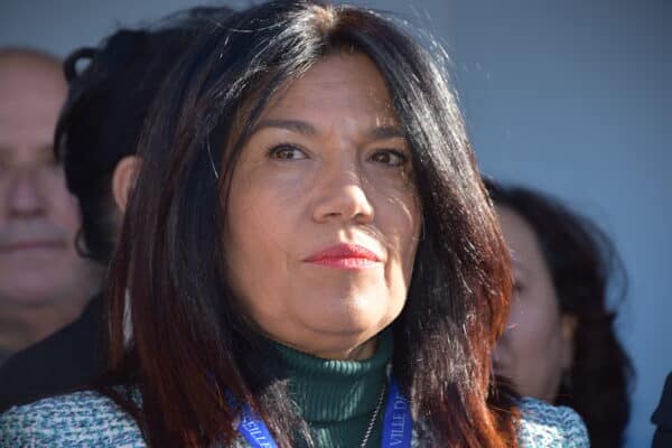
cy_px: 224
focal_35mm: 218
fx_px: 4060
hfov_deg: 9.5
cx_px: 336
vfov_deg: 6.3
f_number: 6
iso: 125
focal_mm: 145
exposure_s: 1/200
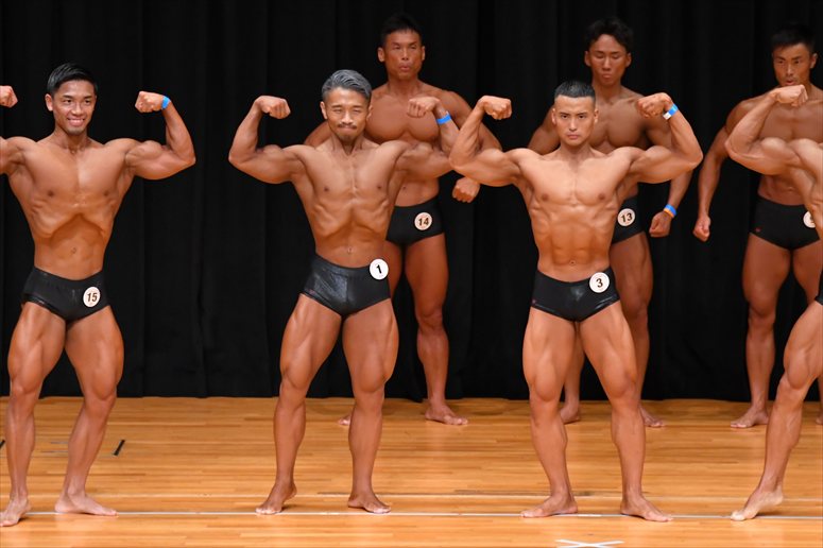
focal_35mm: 270
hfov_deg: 7.6
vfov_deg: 5.1
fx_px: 6170
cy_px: 274
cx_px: 412
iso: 4000
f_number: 5.6
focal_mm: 180
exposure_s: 1/400
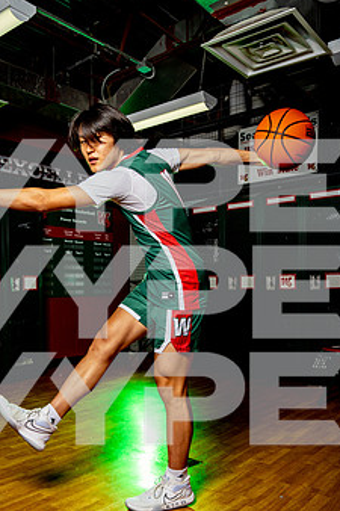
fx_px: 454
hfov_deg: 40.8
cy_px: 293
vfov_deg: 58.5
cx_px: 130
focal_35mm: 32
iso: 200
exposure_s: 1/200
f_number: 8
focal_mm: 24
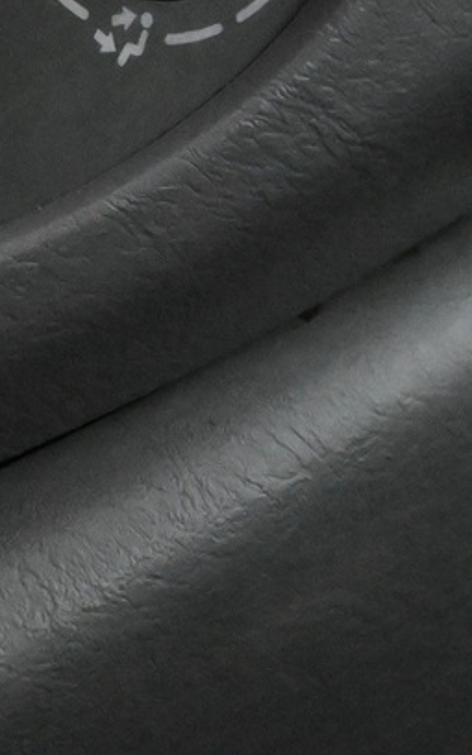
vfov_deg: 12.9
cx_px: -228
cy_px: -174
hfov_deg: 8.1
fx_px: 3252
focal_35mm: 158
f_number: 4.5
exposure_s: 1/40
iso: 9000
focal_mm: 26
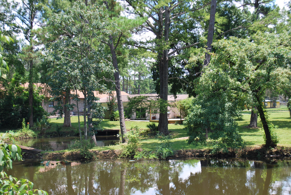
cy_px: 98
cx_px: 146
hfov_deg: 41.0
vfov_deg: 28.2
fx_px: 389
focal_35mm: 48
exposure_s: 1/125
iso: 100
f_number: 5.6
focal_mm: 32
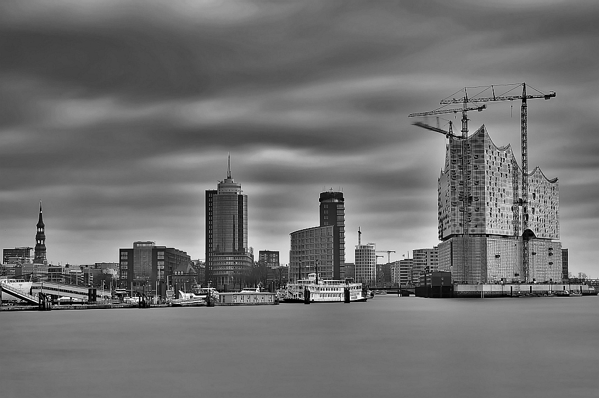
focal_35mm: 78
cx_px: 300
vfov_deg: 17.5
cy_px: 199
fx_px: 1297
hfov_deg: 26.0
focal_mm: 78
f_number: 16
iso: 200
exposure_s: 20
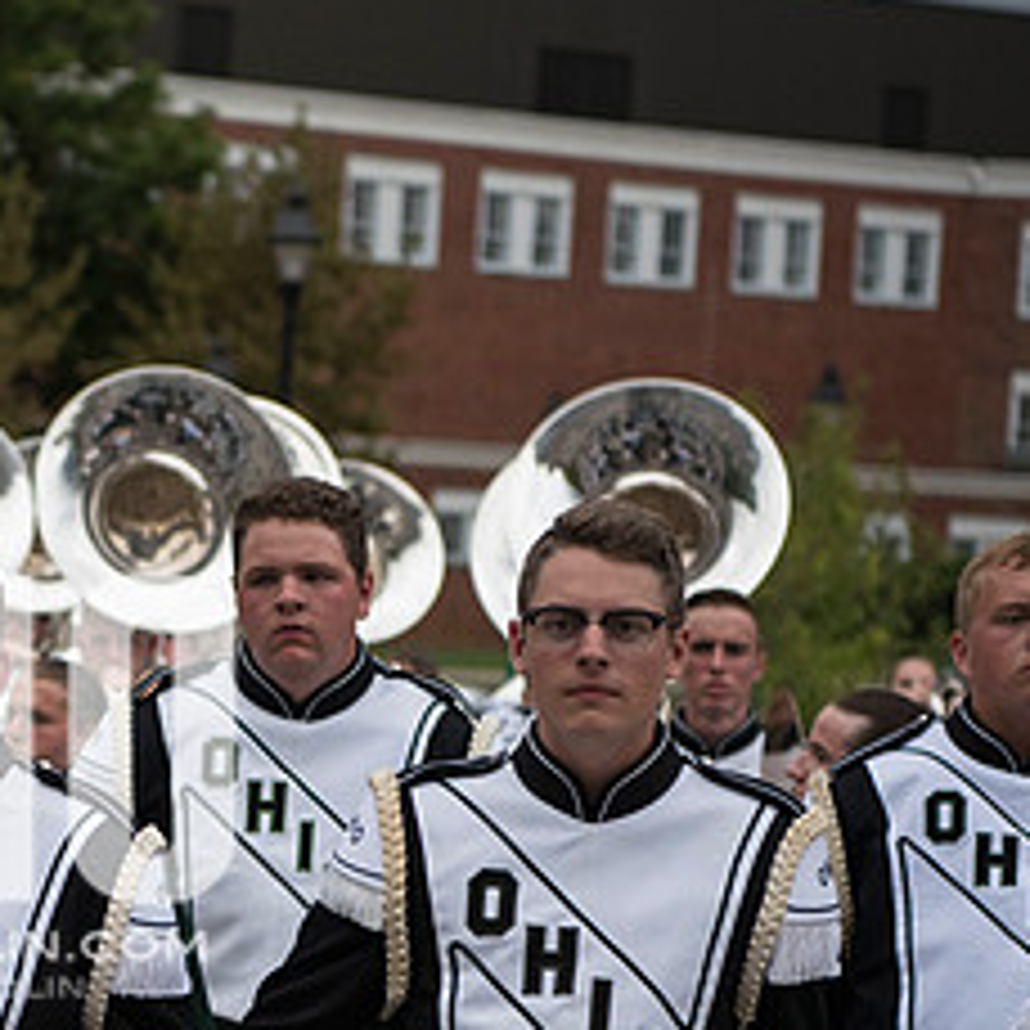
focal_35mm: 151
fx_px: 5083
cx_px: -103
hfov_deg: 11.4
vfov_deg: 11.5
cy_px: 785
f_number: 3.5
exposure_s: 1/4000
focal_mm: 70
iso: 1600
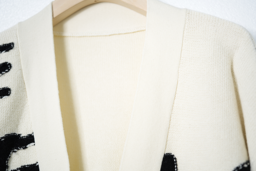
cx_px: 128
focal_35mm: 50
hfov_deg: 39.6
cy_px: 86
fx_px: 356
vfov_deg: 27.0
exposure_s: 1/100
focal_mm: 50
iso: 100
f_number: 2.8
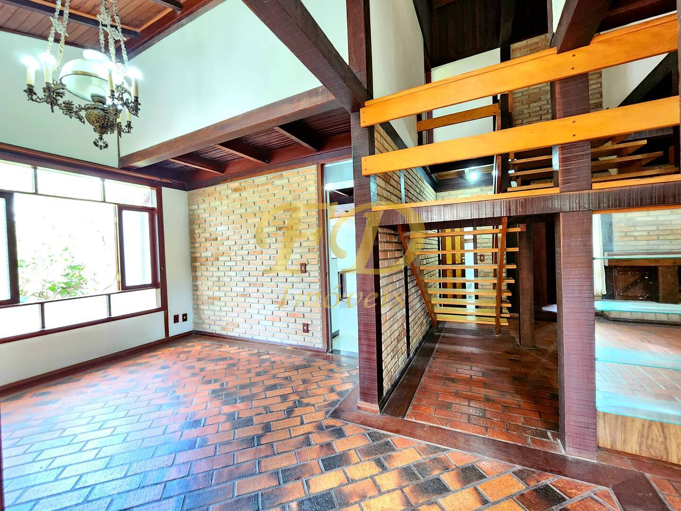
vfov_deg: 89.9
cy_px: 256
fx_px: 256
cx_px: 340
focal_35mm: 13
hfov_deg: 106.2
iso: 800
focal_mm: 2.2
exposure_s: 1/24
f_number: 2.2
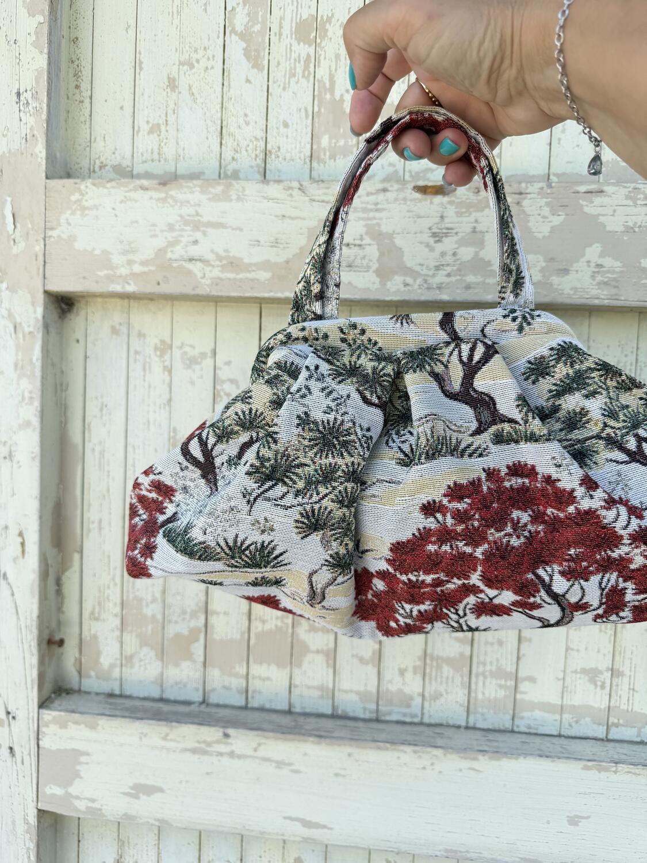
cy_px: 432
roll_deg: -2.7
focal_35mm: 24
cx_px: 324
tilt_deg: -12.4
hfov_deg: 56.8
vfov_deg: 71.6
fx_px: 598
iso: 80
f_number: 1.78
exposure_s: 1/772
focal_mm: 6.76
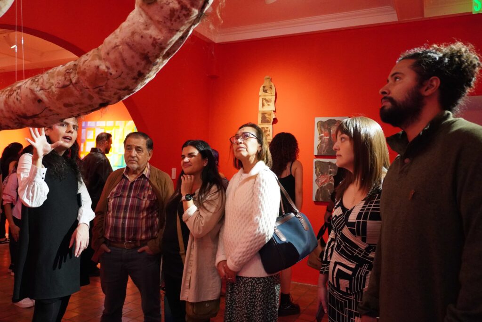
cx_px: 241
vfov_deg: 45.7
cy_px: 161
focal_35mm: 28
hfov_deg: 64.5
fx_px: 382
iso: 4000
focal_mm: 19
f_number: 4
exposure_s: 1/100
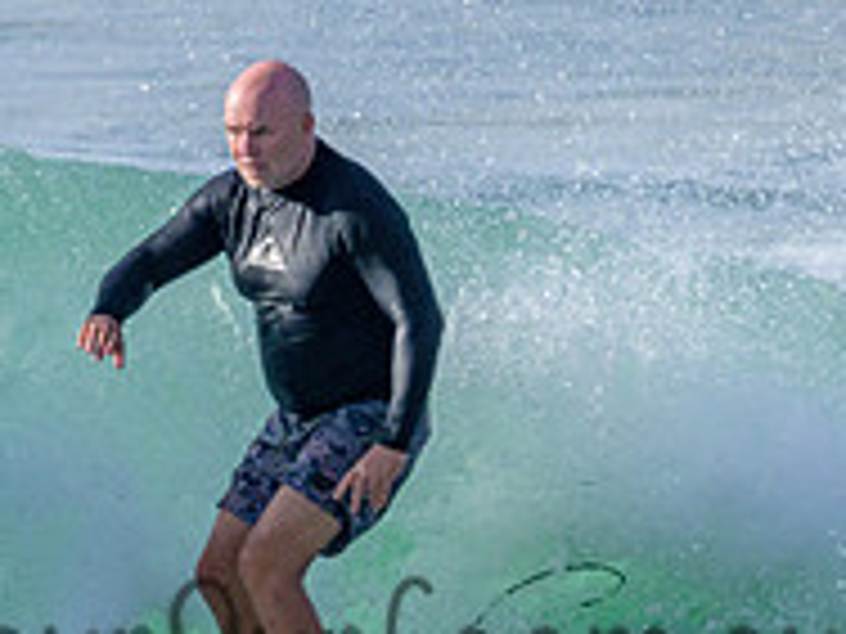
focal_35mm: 2375
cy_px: 609
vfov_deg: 0.6
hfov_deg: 0.8
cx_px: 364
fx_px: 58044
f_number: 11
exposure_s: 1/2000
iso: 1000
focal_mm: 800
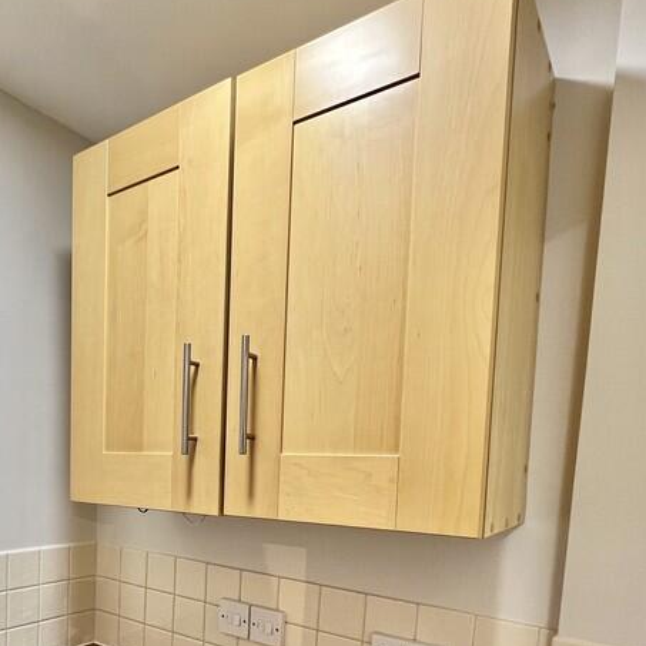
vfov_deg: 57.0
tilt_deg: -5.1
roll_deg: -1.9
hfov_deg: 58.2
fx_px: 549
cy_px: 505
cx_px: 171
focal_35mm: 26
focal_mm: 1.57
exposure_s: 1/100
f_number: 1.8
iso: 125
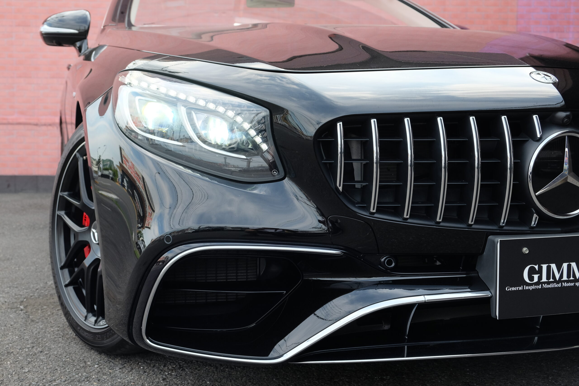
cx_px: 290
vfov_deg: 29.9
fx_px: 724
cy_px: 193
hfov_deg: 43.6
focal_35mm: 45
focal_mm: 30.2
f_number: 5.6
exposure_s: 1/220
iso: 400
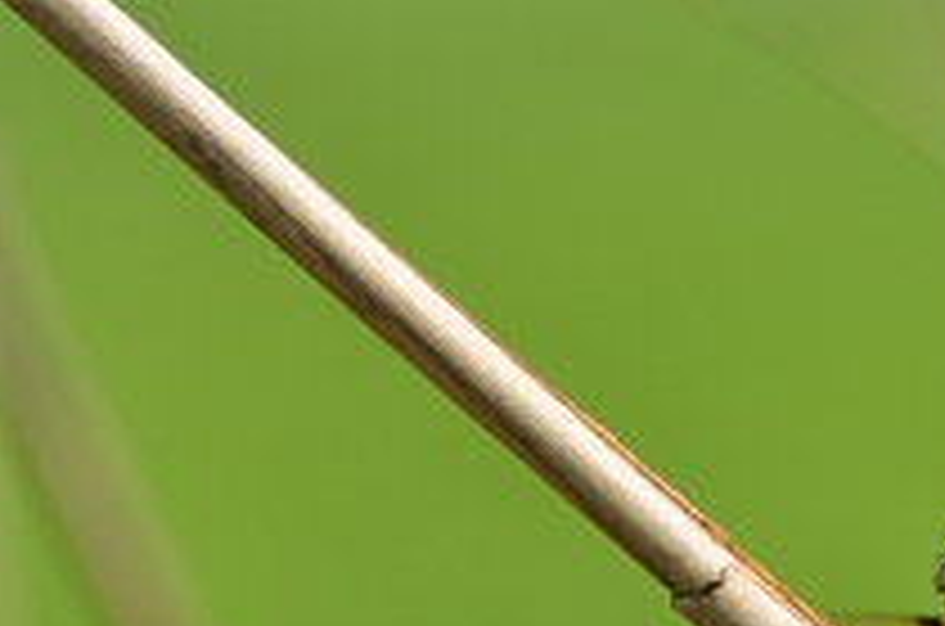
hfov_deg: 1.9
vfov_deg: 1.3
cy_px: 671
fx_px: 28050
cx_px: 1048
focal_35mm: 1071
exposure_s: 1/750
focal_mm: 300
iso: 200
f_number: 5.6
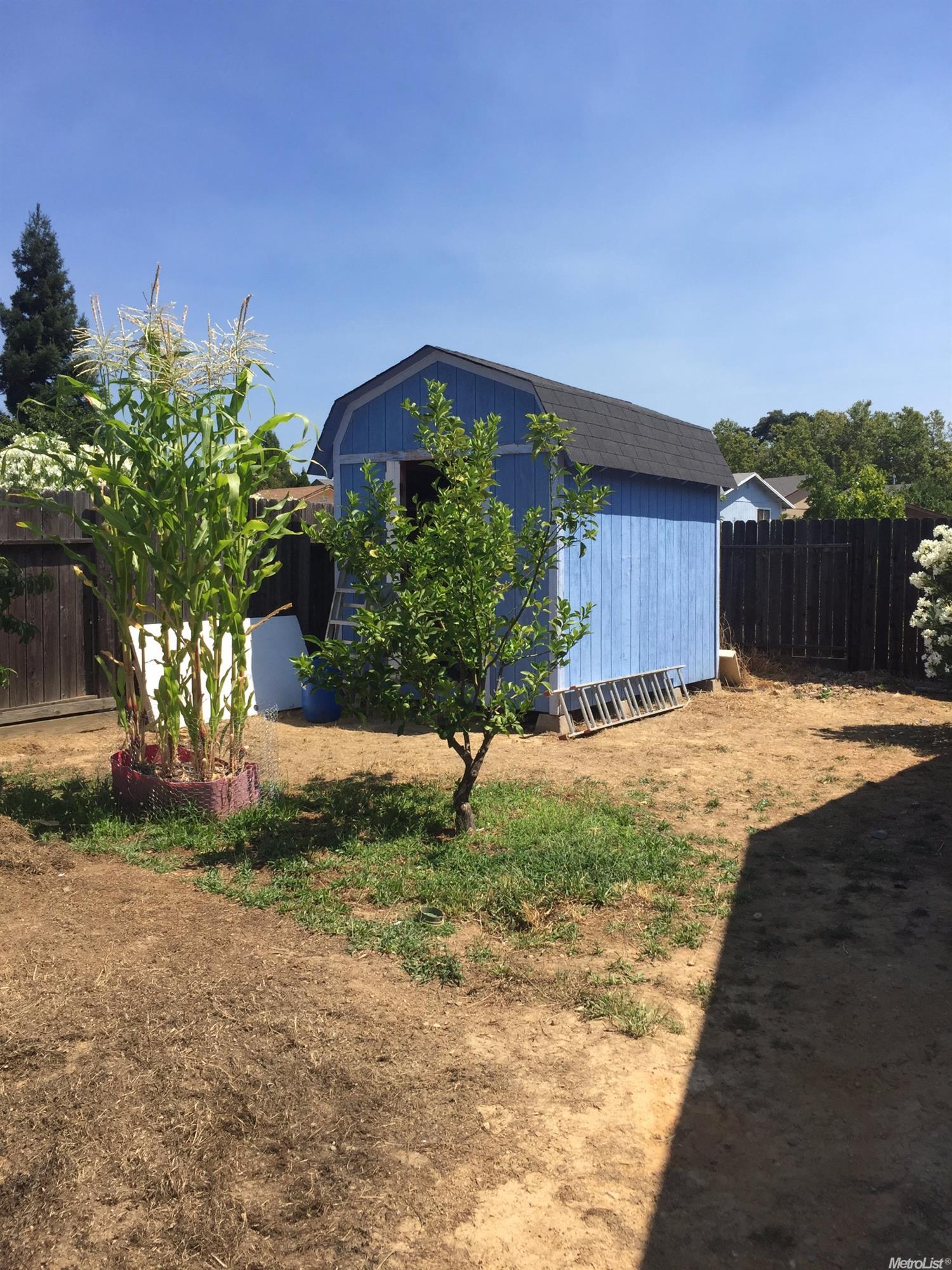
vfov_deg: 61.7
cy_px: 635
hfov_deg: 48.2
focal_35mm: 29
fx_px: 1063
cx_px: 476
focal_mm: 4.15
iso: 32
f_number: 2.2
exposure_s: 1/1647
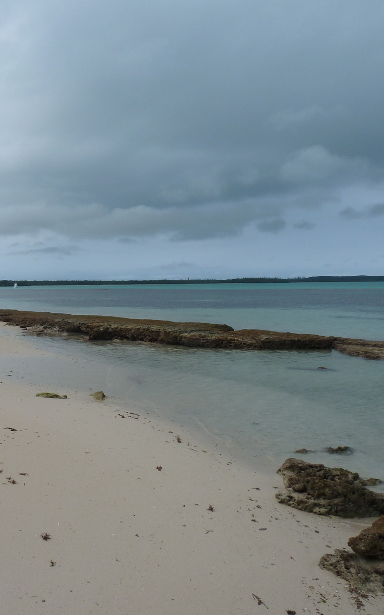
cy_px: 311
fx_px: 603
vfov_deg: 54.0
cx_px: 6
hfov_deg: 32.6
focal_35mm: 36
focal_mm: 4.1
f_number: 4.5
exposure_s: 1/400
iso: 80
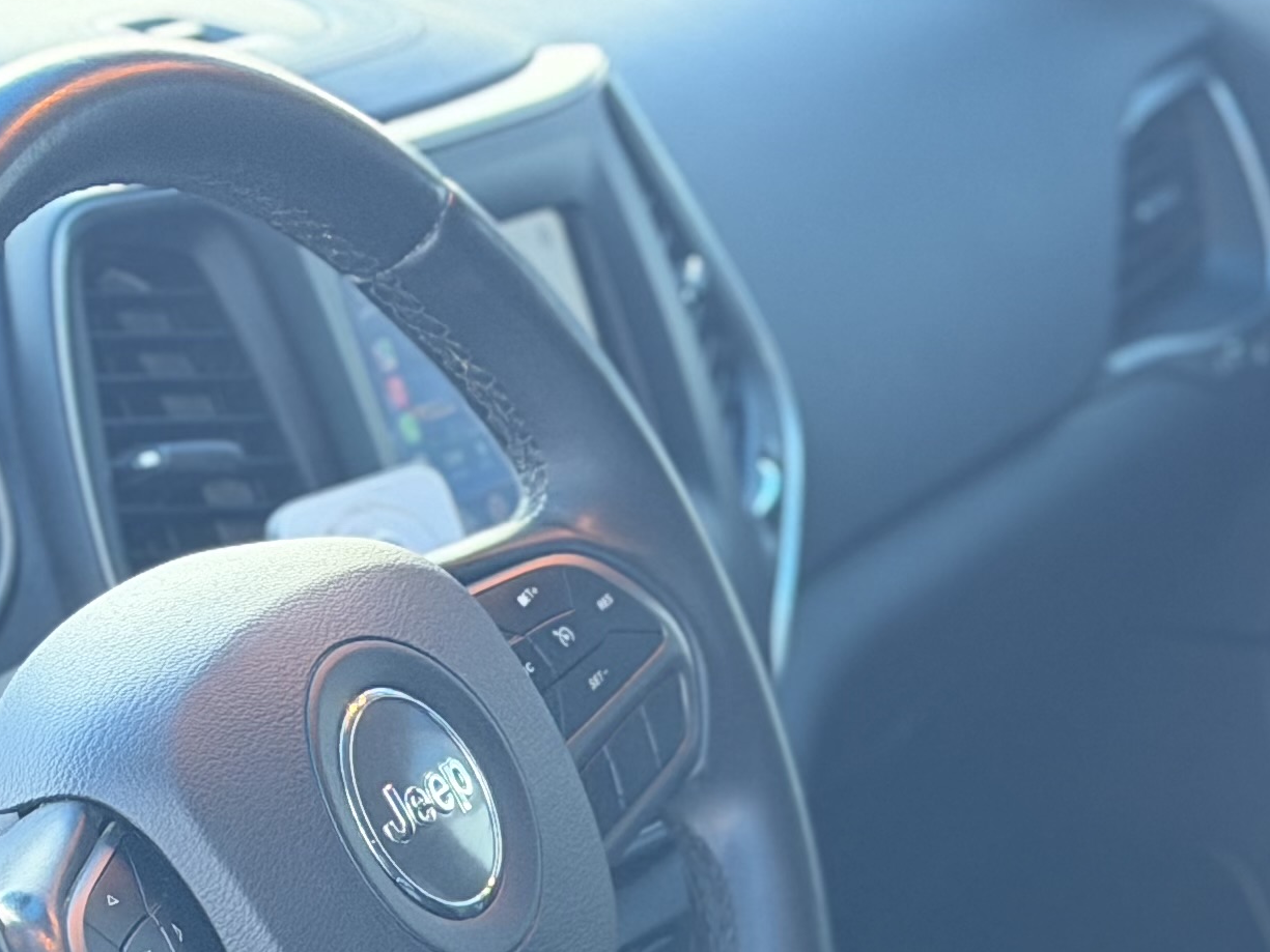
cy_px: 1559
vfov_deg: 9.1
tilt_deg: -24.3
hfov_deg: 12.5
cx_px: 277
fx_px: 5797
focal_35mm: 158
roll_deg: -2.8
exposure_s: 1/56
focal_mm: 6.76
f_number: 1.78
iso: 250
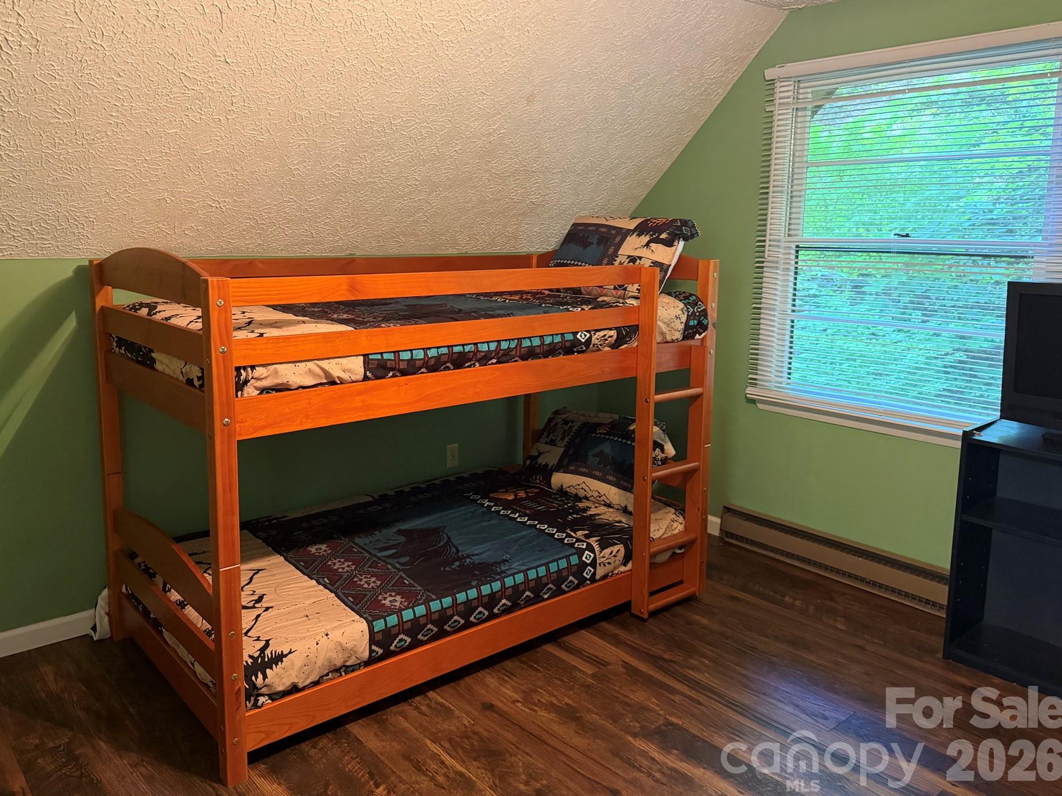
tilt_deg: -8.8
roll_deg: -0.5
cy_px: 354
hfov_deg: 65.2
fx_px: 828
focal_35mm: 27
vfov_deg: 51.3
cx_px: 474
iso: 800
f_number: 1.78
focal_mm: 6.76
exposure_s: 1/40
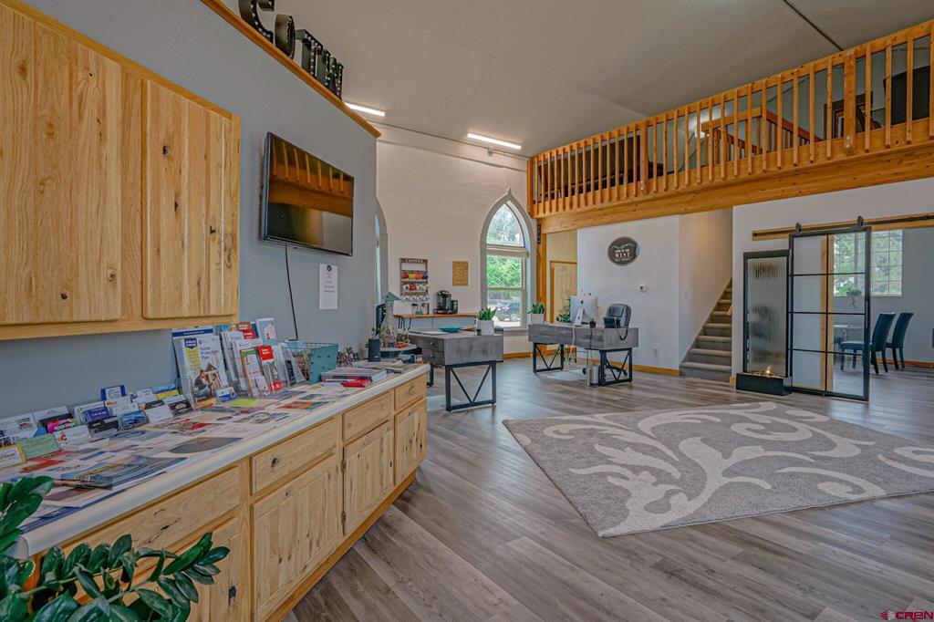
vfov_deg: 70.4
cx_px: 467
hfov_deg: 93.3
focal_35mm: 17
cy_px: 311
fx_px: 441
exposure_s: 1/30
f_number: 9.5
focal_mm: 17
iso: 400
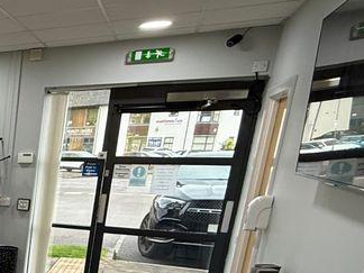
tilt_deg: -15.4
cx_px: -195
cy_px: 272
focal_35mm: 48
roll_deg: -0.2
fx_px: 505
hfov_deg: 26.8
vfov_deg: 28.4
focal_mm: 2.22
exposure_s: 1/100
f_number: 2.2
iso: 125
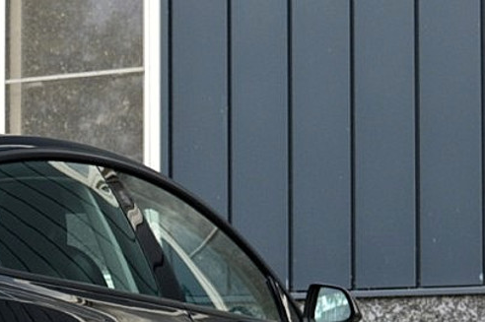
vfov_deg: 9.1
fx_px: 2011
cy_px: 379
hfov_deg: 13.2
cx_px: -188
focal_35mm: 149
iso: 560
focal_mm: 35
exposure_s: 1/60
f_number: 8
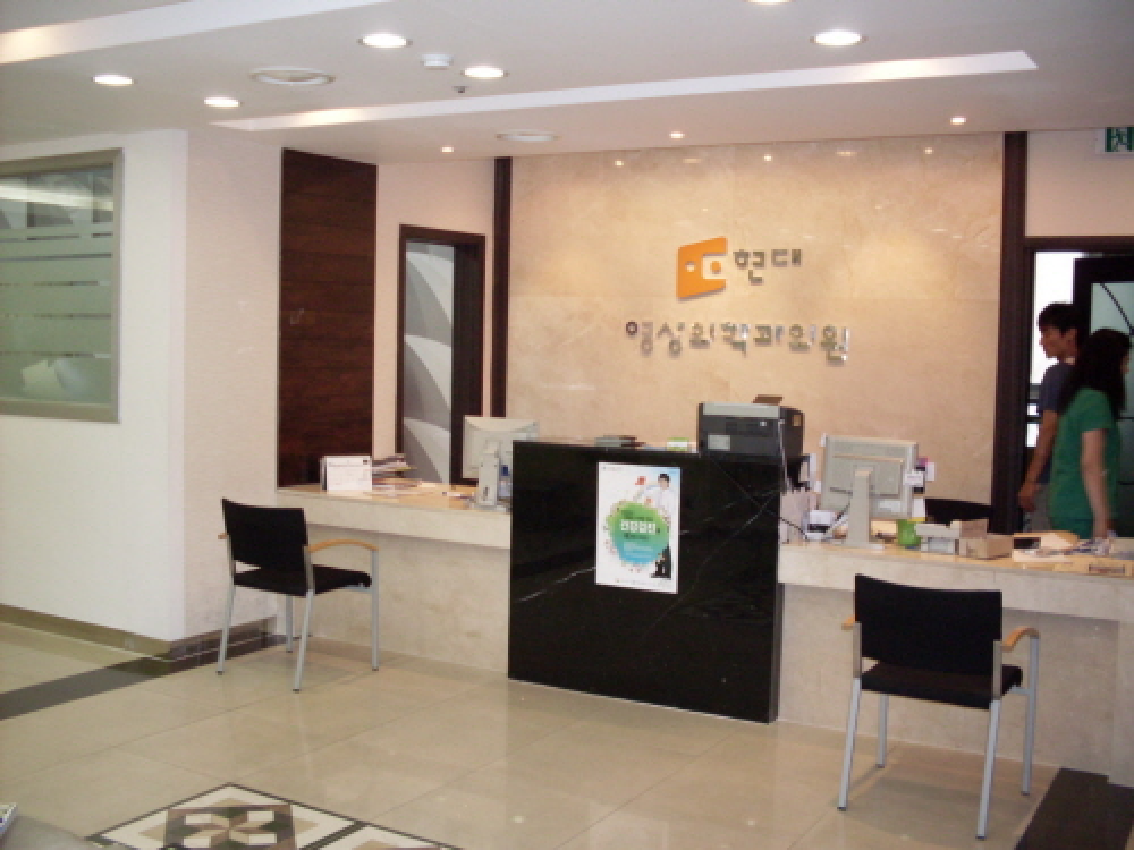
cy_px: 425
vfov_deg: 37.7
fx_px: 1245
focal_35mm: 38
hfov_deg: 49.0
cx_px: 567
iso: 240
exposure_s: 1/45
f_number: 2.8
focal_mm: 6.3
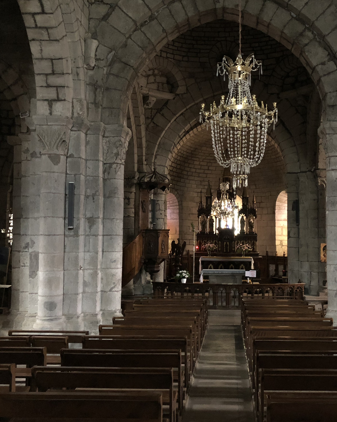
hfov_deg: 39.8
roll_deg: +0.3
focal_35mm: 37
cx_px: 216
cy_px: 210
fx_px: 461
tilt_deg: +4.8
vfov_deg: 49.1
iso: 160
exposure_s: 1/4
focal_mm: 4
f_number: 1.8
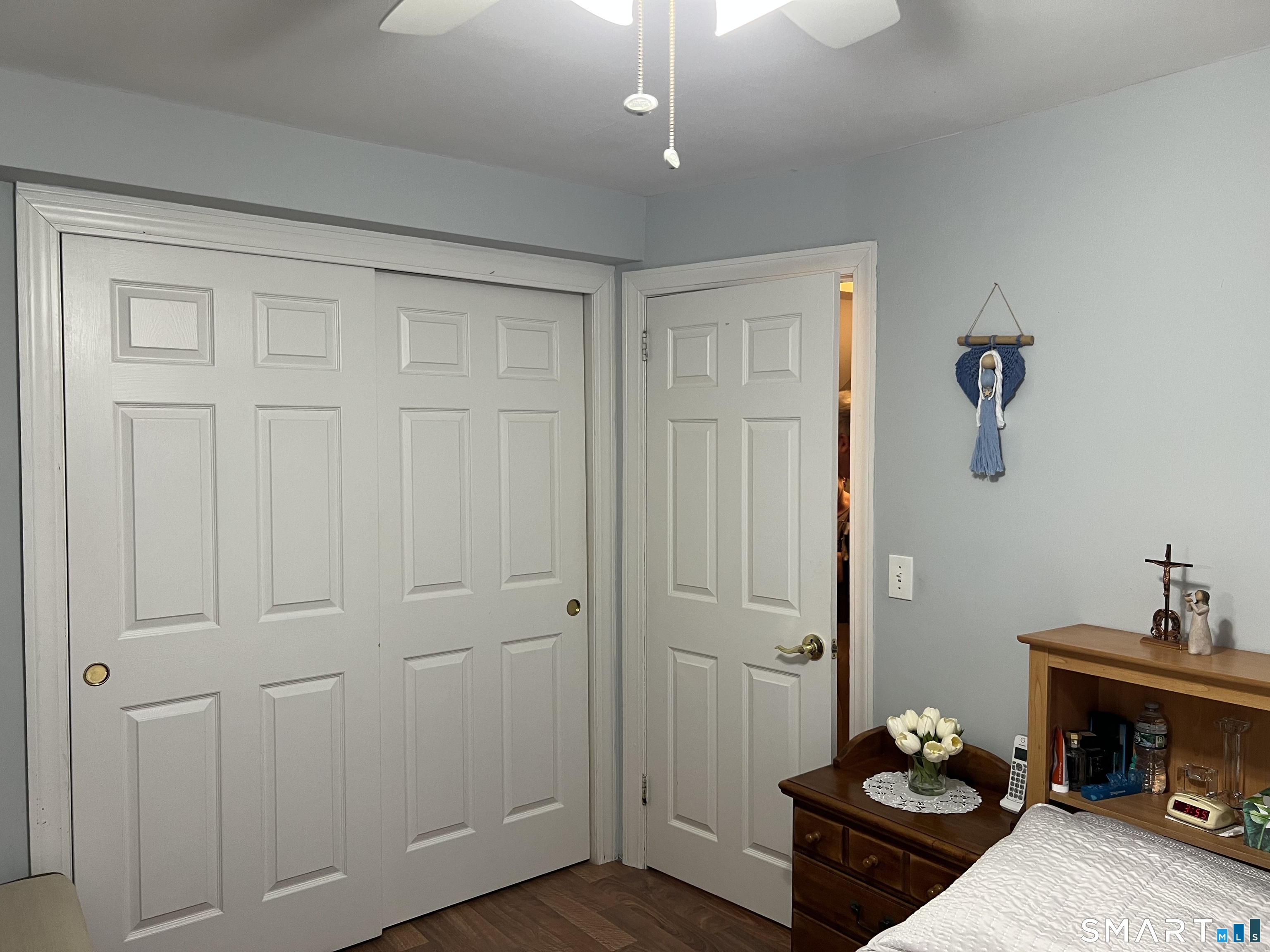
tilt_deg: -2.7
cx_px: 635
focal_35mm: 26
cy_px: 476
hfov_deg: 67.3
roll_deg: +0.4
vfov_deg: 53.1
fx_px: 954
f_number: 1.5
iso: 100
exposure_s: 1/60
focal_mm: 5.7
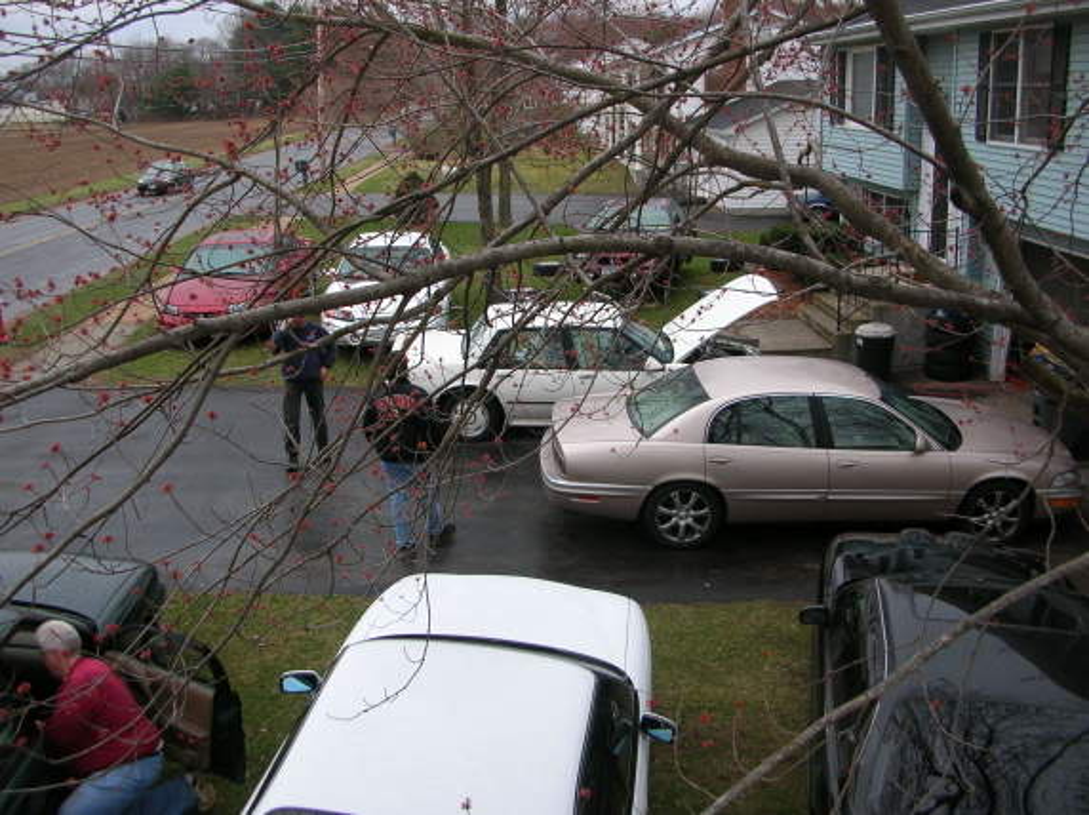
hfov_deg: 52.7
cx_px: 544
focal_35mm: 35
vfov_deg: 40.6
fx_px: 1100
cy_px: 408
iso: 50
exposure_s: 1/104
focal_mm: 5.8
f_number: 2.8
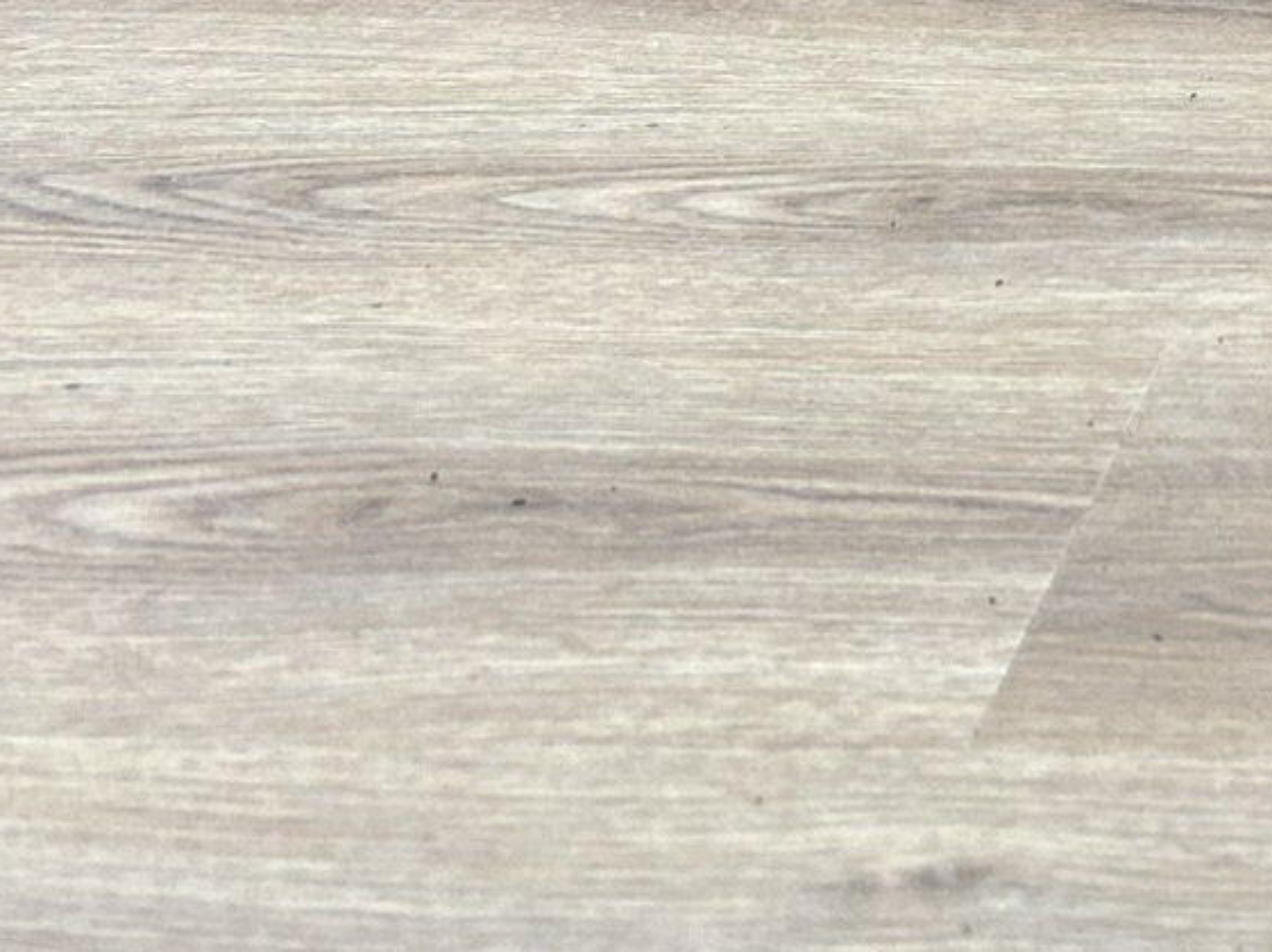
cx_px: 1793
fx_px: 3489
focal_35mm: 95
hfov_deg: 18.7
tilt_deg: -0.1
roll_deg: -0.6
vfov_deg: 13.8
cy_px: -780
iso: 64
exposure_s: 1/100
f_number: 1.5
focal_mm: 5.7
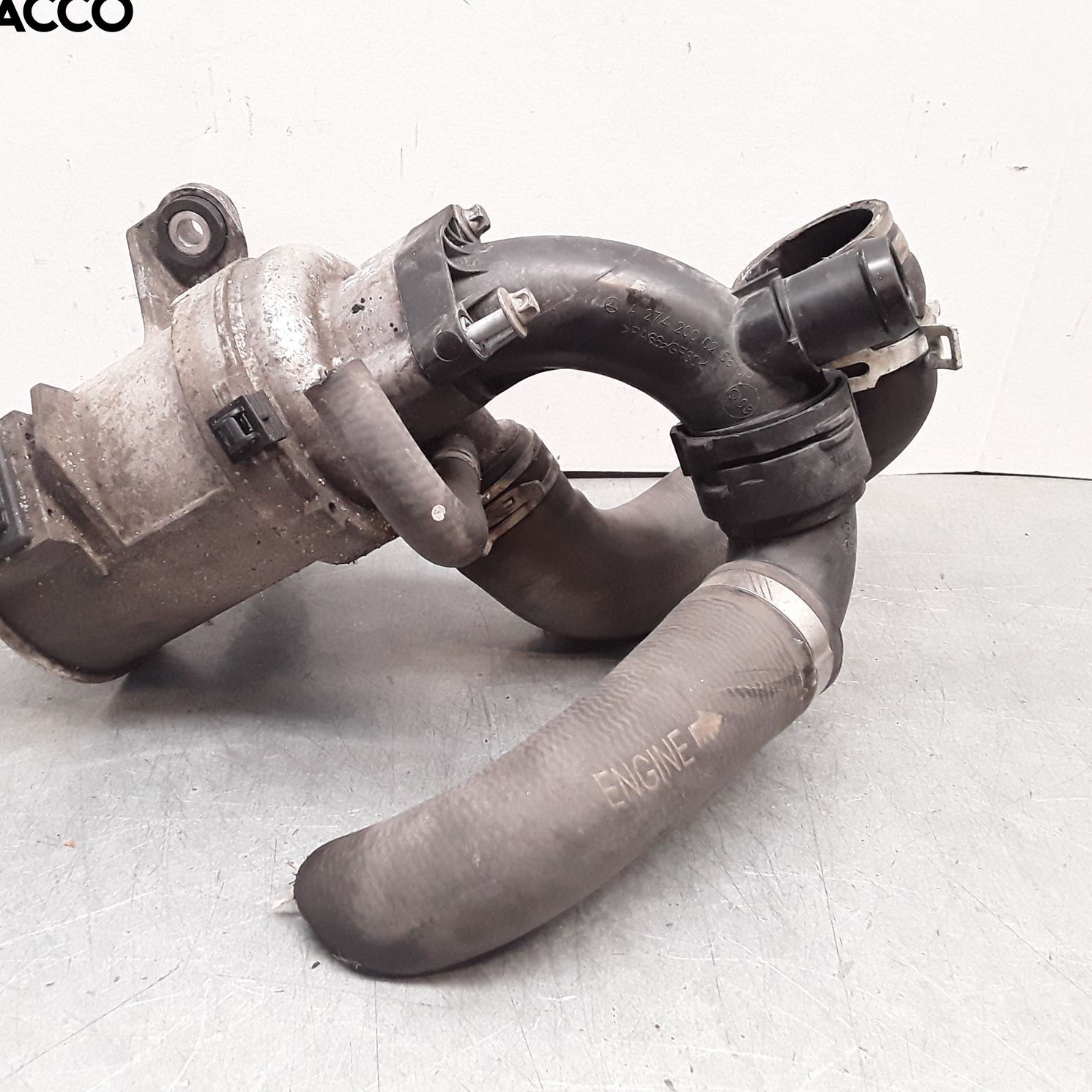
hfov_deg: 48.1
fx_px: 1213
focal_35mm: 34
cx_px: 433
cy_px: 551
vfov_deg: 48.5
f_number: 1.9
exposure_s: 1/100
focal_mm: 2.91
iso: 100
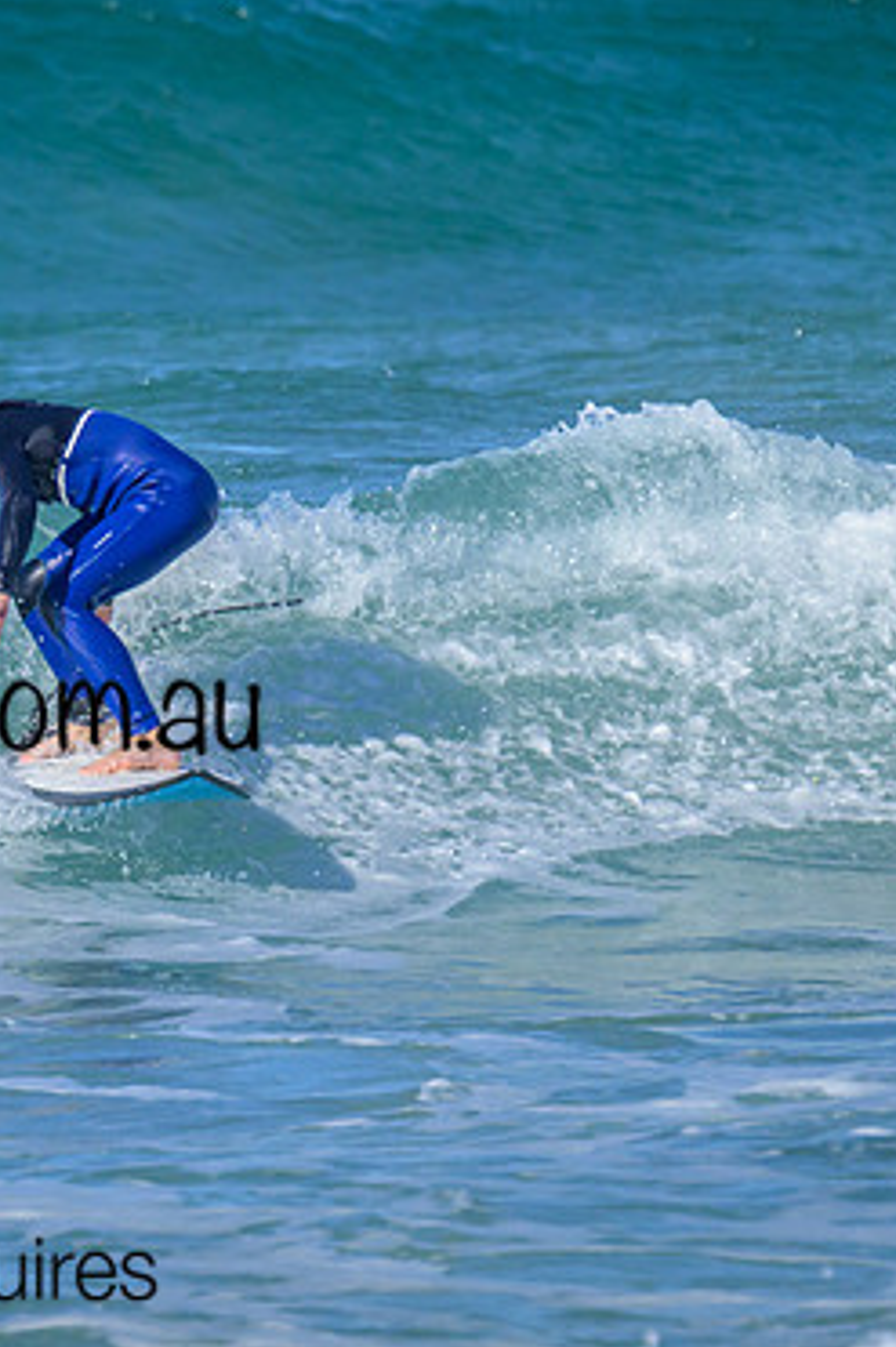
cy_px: 638
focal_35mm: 1420
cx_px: -37
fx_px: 53059
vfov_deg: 1.5
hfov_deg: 1.0
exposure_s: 1/2000
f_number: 11
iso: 1000
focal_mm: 660
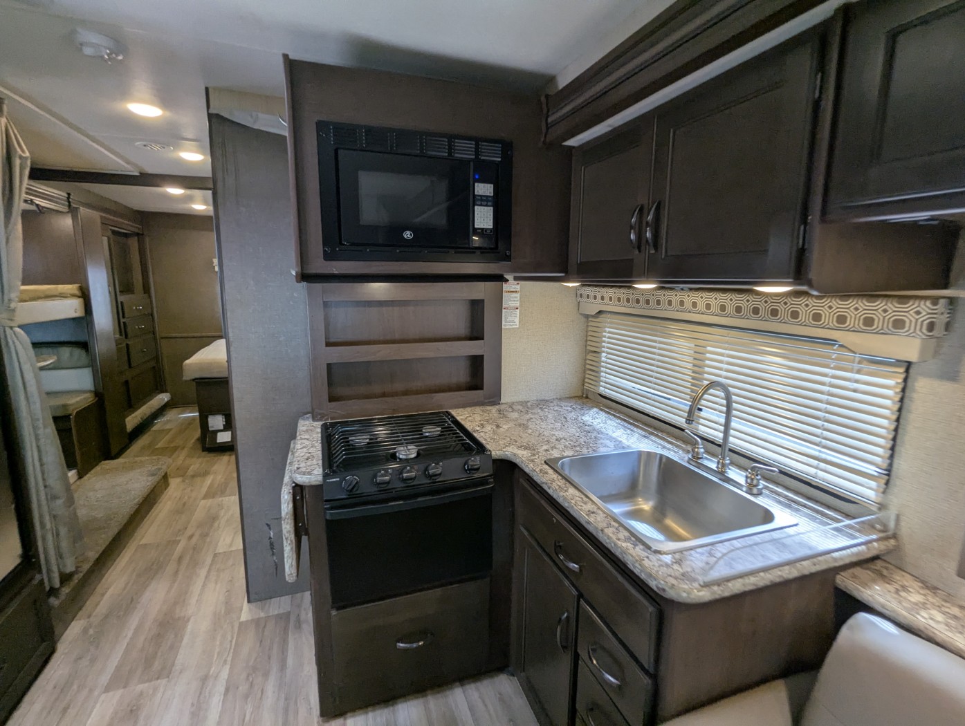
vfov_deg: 78.2
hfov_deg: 94.4
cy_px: 363
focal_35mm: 16
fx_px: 447
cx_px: 482
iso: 97
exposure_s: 1/59.2
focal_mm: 2.35
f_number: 2.2
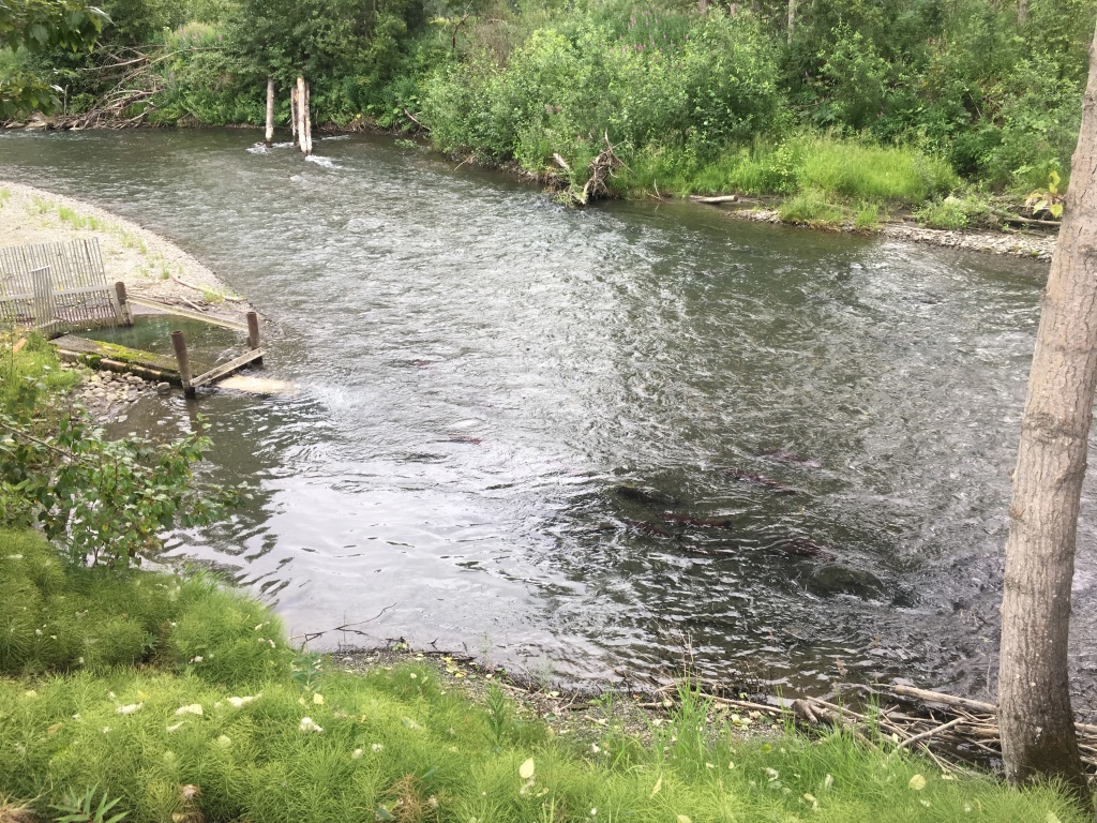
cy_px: 412
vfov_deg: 48.2
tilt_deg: -21.9
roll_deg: +3.0
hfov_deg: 61.7
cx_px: 548
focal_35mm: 29
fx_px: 919
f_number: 2.2
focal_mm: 4.15
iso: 32
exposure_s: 1/120
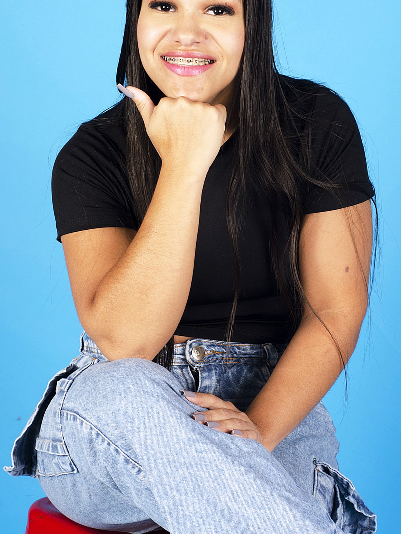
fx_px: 1390
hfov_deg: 16.4
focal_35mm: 90
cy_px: 216
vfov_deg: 21.7
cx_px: 219
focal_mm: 50
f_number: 7.1
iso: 200
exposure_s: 1/125
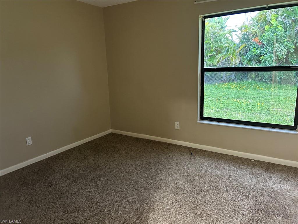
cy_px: 112
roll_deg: +1.6
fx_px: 224
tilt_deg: -11.8
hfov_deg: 67.3
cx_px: 149
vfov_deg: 53.1
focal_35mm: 26
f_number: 1.5
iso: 500
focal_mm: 5.7
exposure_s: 1/60
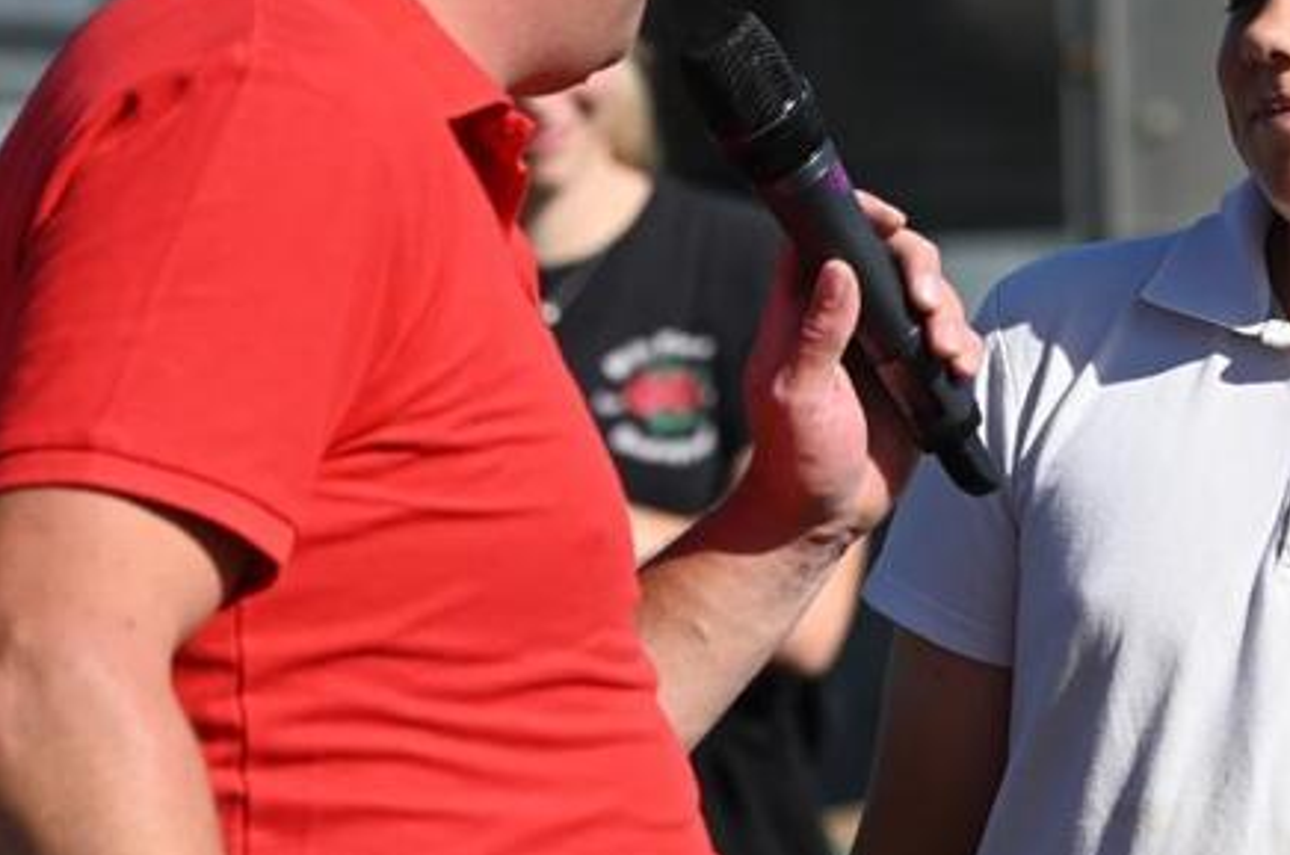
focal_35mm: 501
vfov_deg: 2.7
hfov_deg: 4.1
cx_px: 1272
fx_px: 17919
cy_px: 52
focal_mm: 220
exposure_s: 1/3200
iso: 500
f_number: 7.1
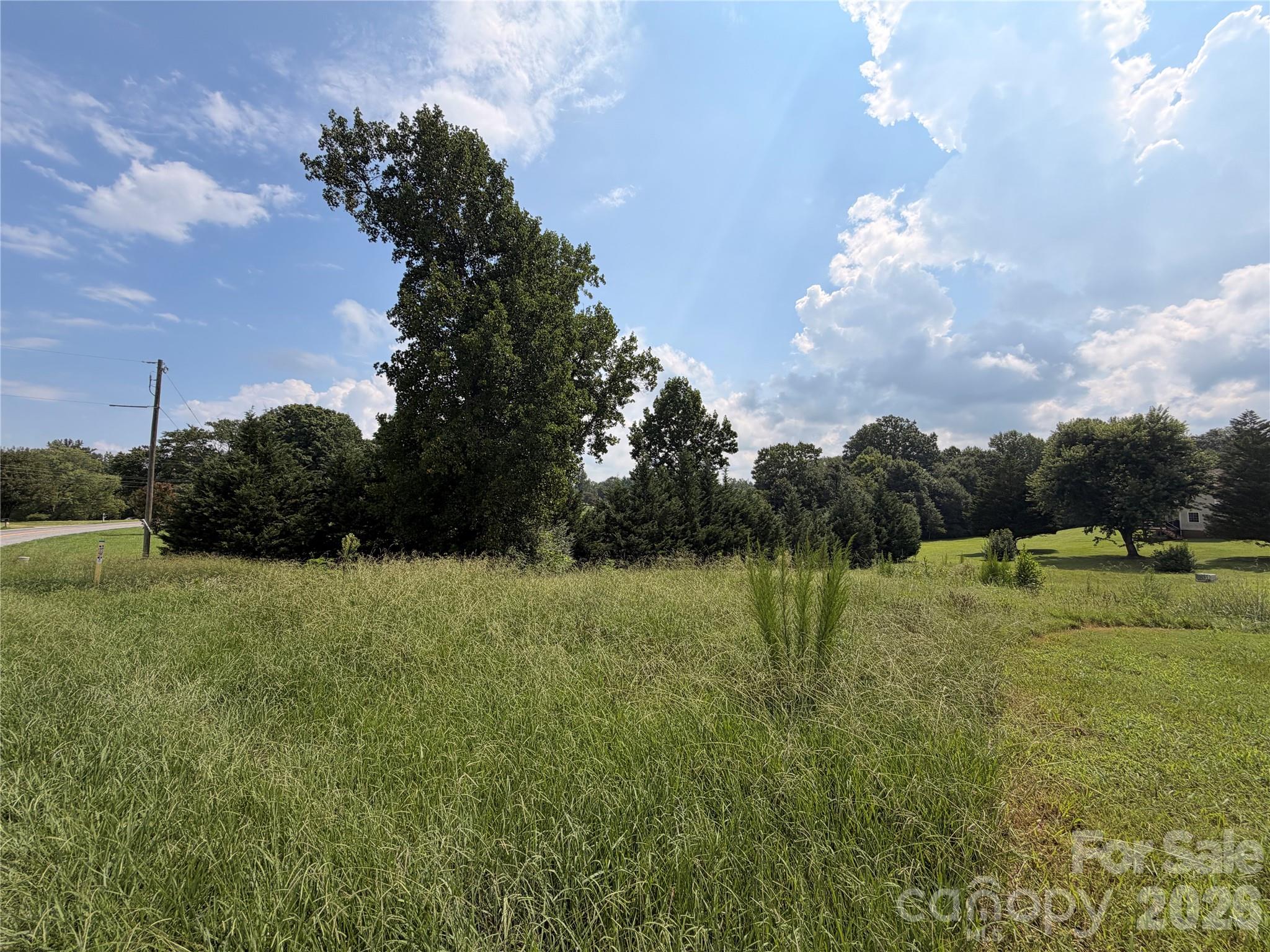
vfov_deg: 85.7
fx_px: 514
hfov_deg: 102.1
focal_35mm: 14
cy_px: 476
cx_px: 635
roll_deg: +1.7
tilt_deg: +1.3
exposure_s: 1/1312
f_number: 2.2
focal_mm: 2.22
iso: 20
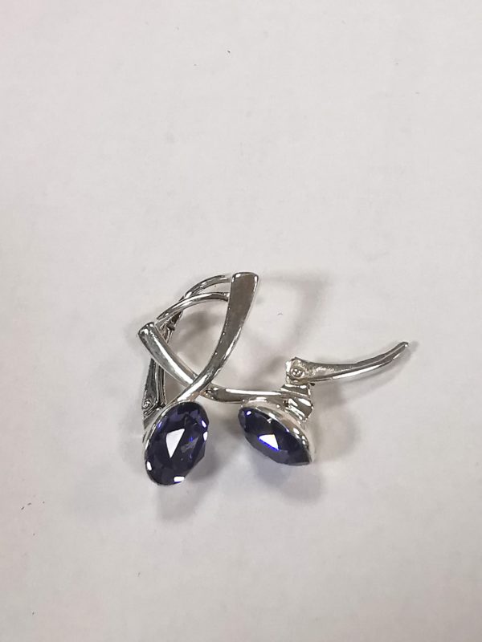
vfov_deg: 37.5
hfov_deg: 28.6
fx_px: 947
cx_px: 241
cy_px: 321
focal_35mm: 51
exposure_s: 1/50
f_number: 2.2
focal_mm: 2.35
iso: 200
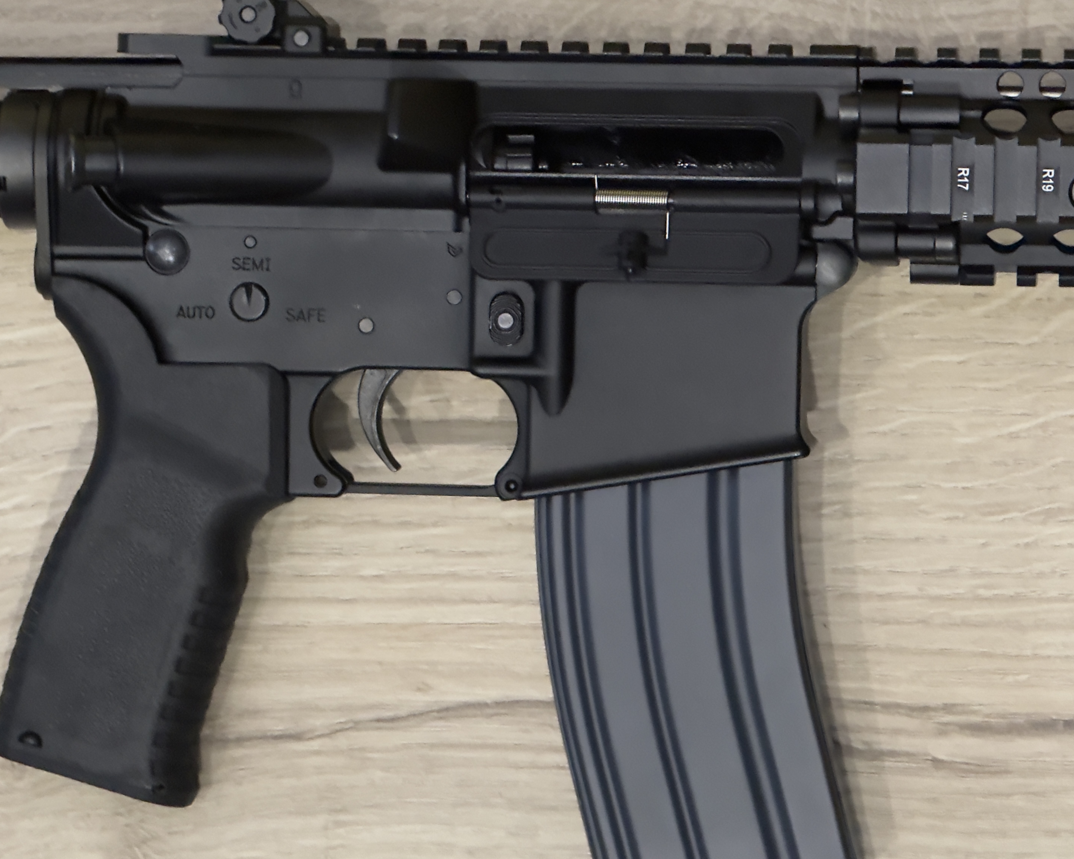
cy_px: 404
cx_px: 553
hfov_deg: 12.0
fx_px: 5118
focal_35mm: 161
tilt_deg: -80.2
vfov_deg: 9.6
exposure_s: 1/30
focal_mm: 15.66
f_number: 2.8
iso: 1600
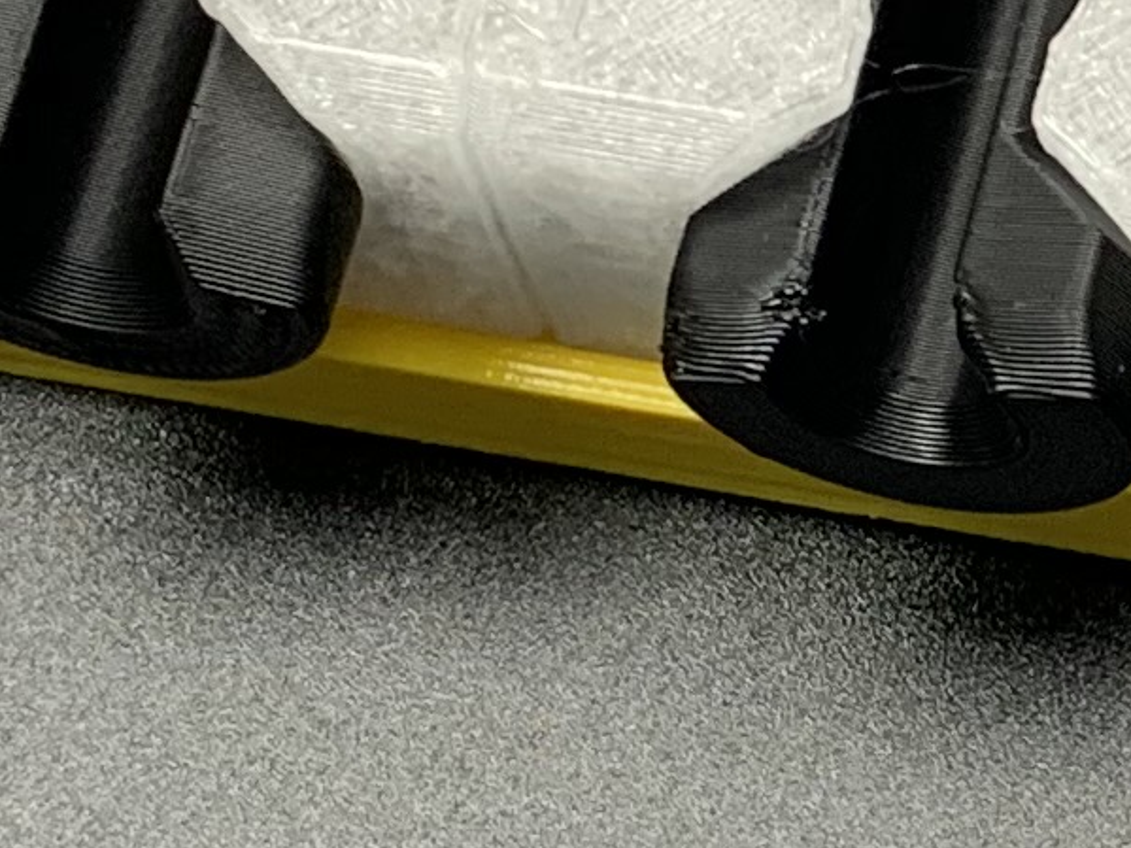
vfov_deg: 8.5
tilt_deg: -65.4
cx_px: 1539
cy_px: 421
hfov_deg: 11.0
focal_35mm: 175
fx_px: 5717
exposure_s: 1/65
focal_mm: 4.25
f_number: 1.8
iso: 100
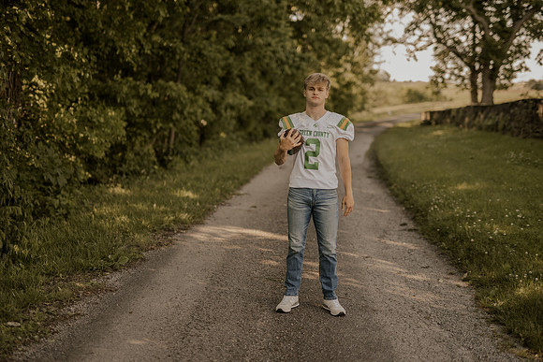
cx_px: 272
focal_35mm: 50
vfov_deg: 27.0
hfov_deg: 39.6
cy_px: 181
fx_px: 754
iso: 100
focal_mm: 50
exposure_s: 1/640
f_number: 1.8
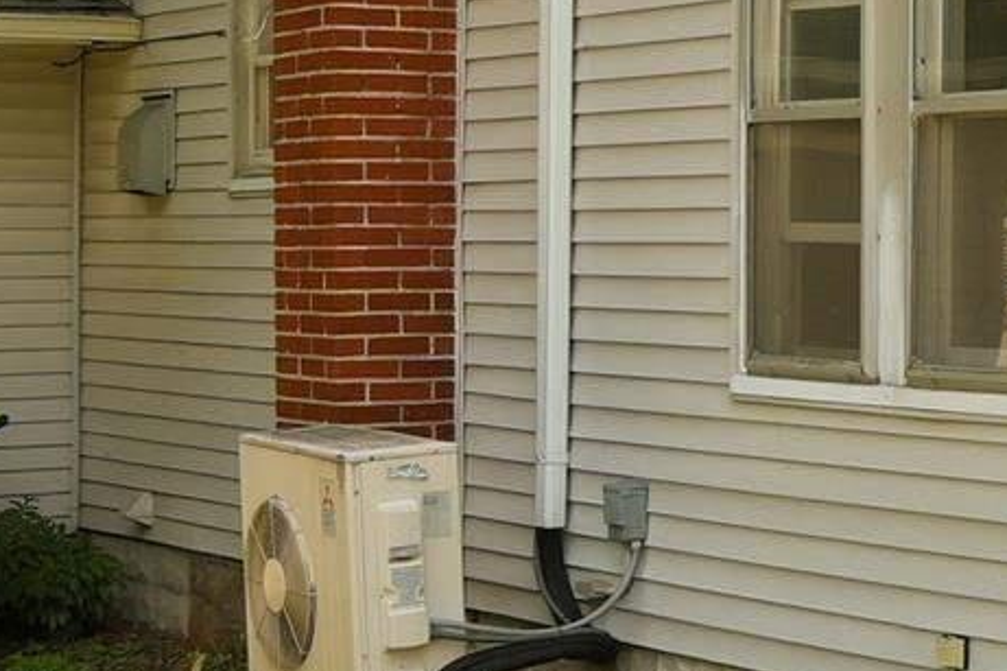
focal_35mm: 114
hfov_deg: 16.7
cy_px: 200
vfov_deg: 12.0
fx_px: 3188
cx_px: 1389
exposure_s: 1/800
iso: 100
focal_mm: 14.5
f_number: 4.5
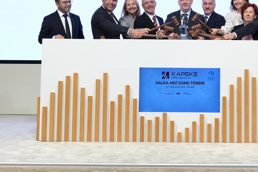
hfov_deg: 26.1
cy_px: 16
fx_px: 552
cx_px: 184
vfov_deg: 17.4
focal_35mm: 77
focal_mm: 24
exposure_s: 1/200
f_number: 5
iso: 2000
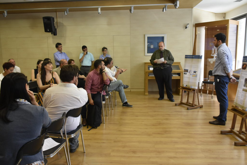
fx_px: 206
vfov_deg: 43.7
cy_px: 82
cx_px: 124
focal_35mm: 30
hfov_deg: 61.9
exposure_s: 1/125
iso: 1600
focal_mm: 20
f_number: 5.6
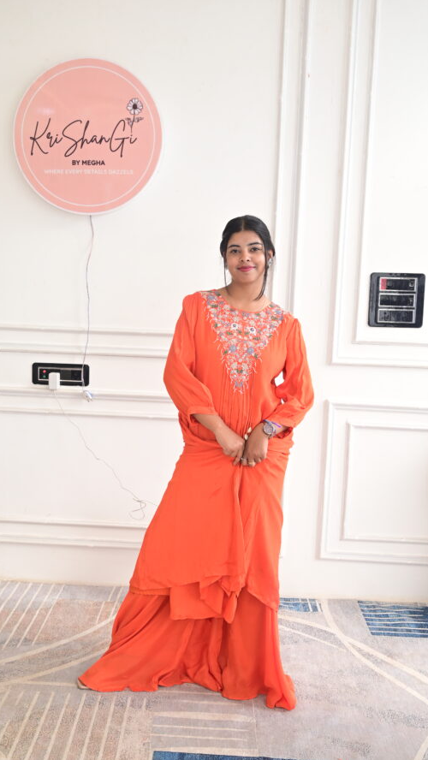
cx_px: 184
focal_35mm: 36
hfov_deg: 33.2
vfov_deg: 55.9
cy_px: 376
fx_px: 716
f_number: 6.3
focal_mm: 33.5
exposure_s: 1/200
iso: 640
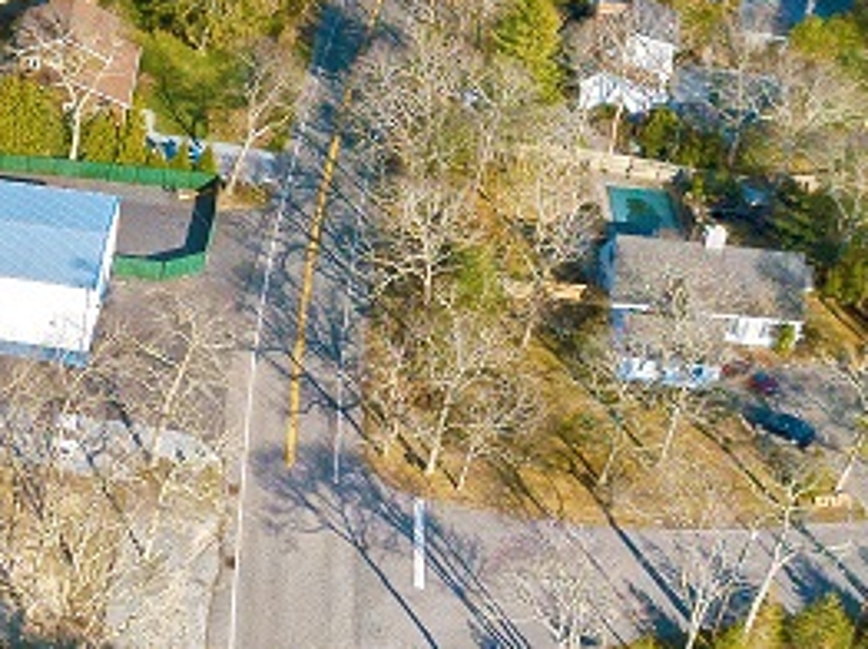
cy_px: 454
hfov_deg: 18.4
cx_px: -275
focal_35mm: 99
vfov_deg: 14.9
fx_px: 2480
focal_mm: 4.73
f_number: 2.2
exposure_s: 1/2600
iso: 100
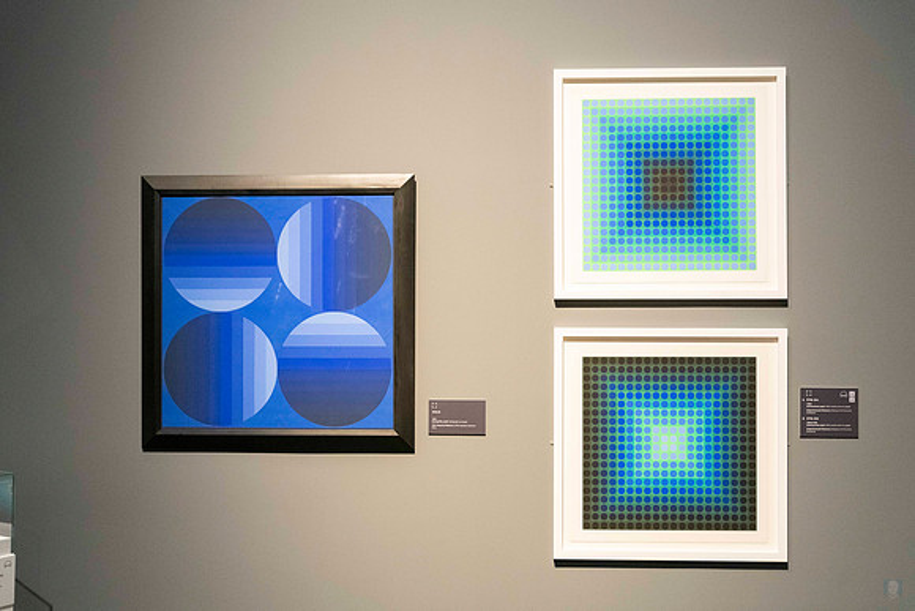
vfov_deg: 34.6
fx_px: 981
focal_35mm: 39
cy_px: 306
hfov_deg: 50.0
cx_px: 458
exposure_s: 1/80
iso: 2500
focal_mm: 38
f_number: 2.8
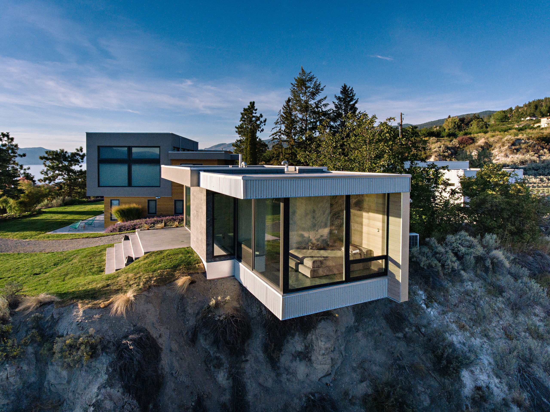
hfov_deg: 81.8
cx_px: 275
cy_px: 206
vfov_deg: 66.0
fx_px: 318
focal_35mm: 20
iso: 100
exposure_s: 1/2500
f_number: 2.8
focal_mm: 3.61
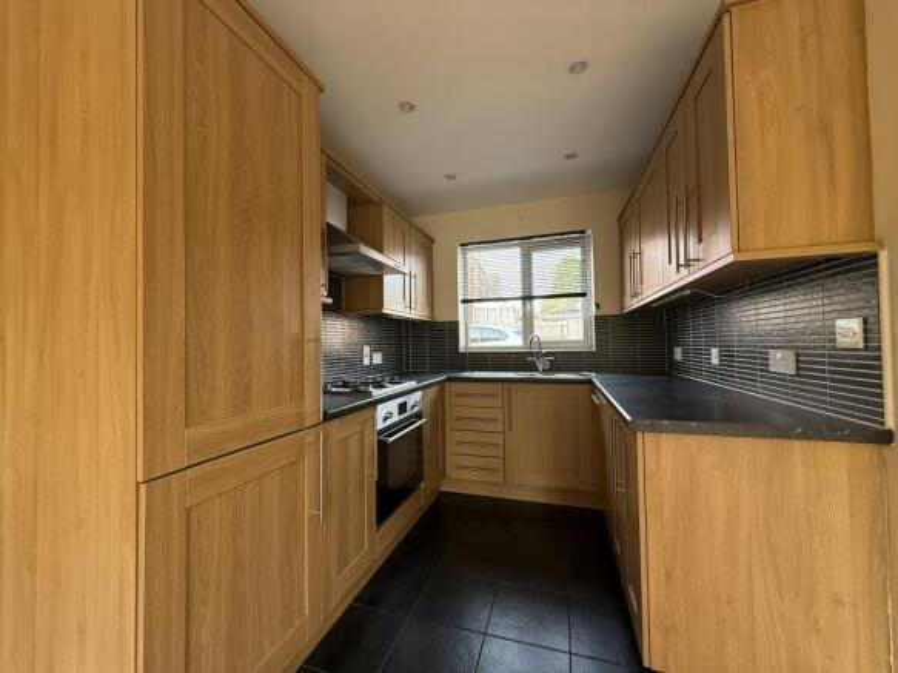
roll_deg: +0.8
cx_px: 449
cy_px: 336
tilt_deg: +0.7
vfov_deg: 85.7
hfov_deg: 102.1
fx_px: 363
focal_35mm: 14
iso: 160
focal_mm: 2.22
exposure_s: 1/99
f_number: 2.2
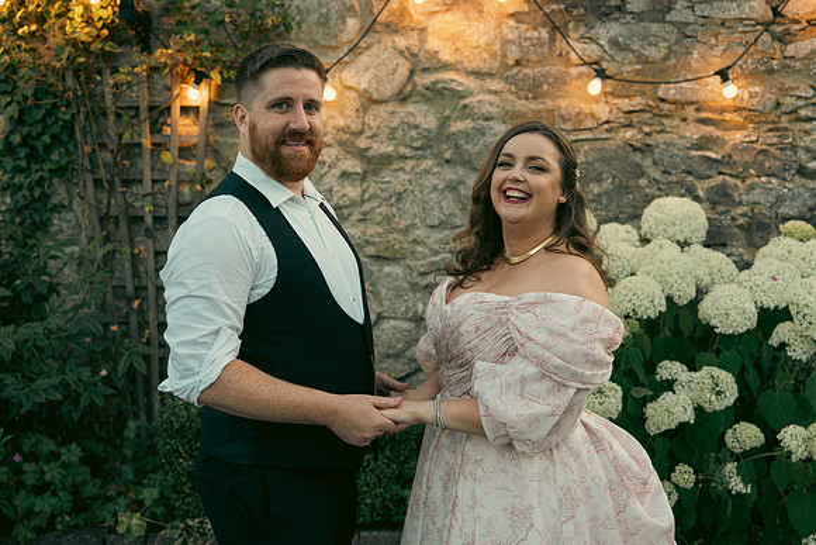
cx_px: 408
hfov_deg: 47.4
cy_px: 272
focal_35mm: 41
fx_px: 930
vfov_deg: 32.6
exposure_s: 1/160
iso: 250
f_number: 3.2
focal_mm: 41
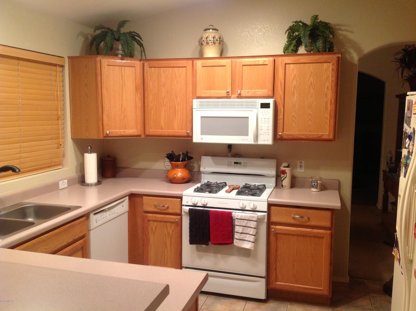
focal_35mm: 35
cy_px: 156
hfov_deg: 52.7
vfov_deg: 40.6
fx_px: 420
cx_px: 208
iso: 125
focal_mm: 4.28
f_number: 2.4
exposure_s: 1/15
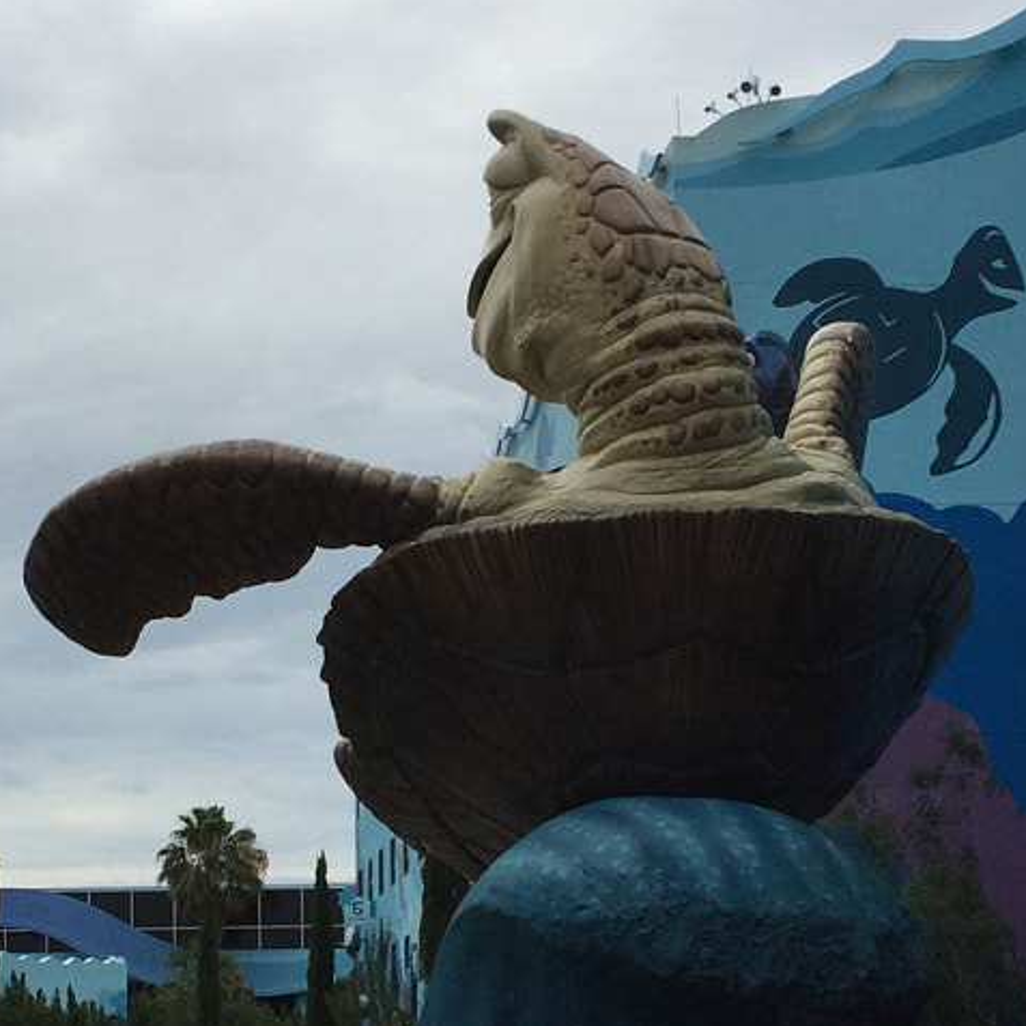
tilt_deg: +7.0
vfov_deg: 19.8
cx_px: 411
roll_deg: +0.2
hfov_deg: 20.1
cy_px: 918
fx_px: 2884
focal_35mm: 86
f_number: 2.2
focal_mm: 4.15
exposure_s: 1/3968
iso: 32
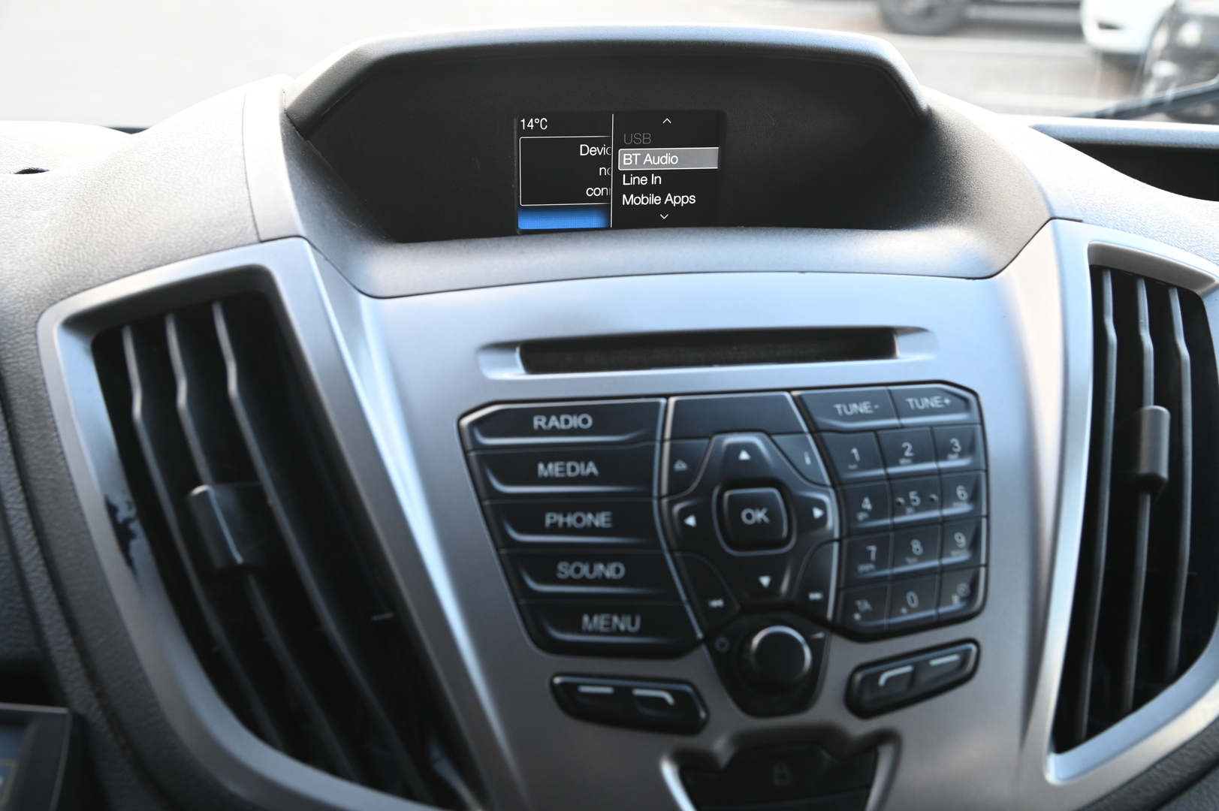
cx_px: 610
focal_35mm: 40
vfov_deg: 33.4
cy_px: 406
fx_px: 1354
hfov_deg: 48.5
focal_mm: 40
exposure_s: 1/125
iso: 2000
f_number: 7.1
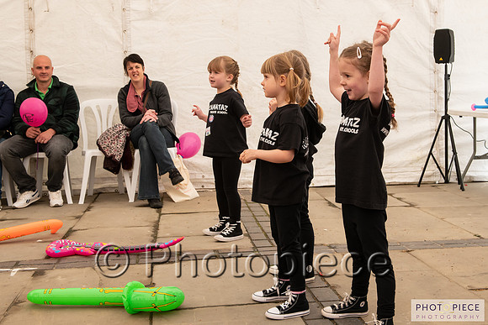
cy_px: 125
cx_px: 270
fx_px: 669
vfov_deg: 27.3
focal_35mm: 49
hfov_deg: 40.0
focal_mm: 40
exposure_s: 1/320
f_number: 8
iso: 560
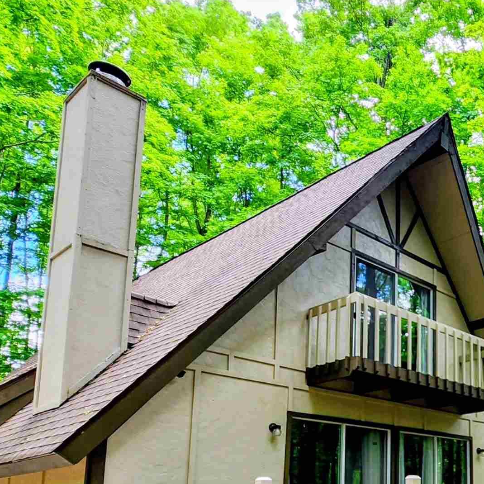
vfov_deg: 45.7
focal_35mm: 33
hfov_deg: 40.7
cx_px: 525
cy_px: 422
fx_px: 522
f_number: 2.2
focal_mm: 2.2
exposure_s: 1/60
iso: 50
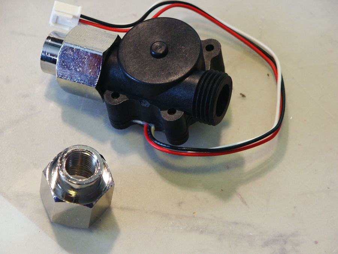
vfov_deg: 7.4
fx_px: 1953
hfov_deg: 9.9
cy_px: 127
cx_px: 169
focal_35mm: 200
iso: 200
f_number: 3.5
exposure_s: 1/30
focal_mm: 50.69
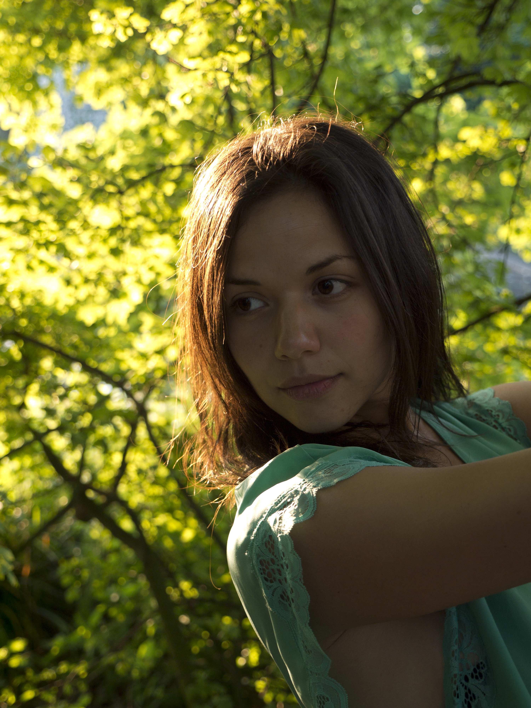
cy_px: 354
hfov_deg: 30.3
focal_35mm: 48
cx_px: 266
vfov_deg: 39.7
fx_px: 982
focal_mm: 24
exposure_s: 1/60
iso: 160
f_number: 2.8
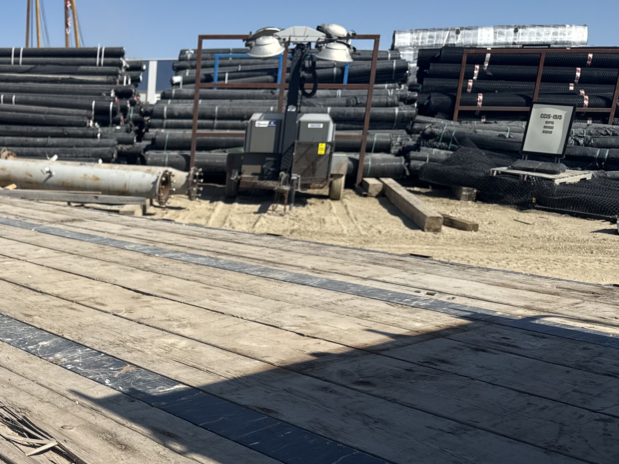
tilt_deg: -18.0
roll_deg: -1.0
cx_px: 63
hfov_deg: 39.8
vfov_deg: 31.9
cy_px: 377
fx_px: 787
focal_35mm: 44
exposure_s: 1/6711
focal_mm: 6.76
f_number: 1.78
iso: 80
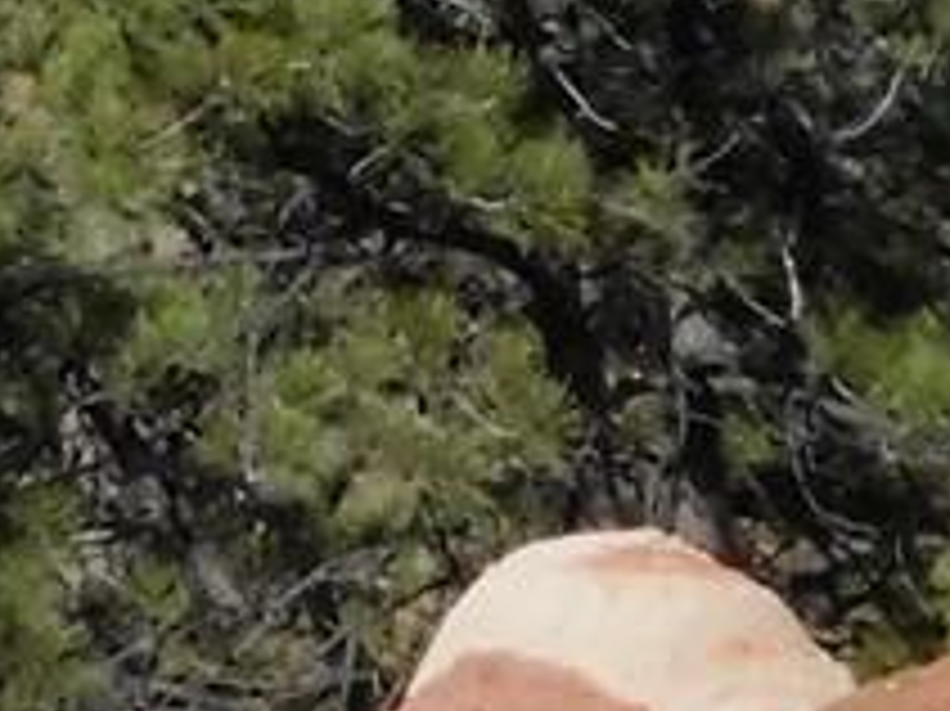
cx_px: -1886
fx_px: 16622
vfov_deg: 2.4
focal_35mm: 606
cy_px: -1714
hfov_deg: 3.2
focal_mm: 14.2
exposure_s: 1/1500
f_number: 8.8
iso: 800
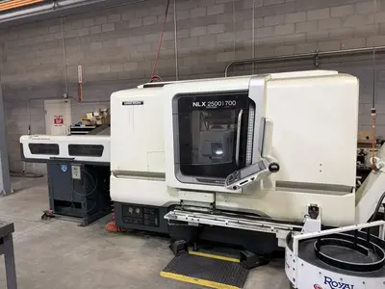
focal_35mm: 24
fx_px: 267
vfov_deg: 56.8
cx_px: 192
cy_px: 144
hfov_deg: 71.6
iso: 125
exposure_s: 1/121
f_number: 1.78
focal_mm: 6.76
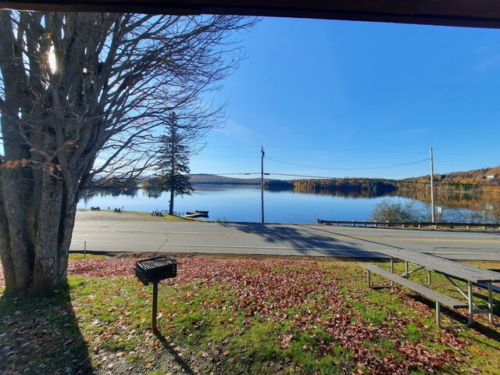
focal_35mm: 13
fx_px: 188
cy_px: 188
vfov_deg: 89.9
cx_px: 250
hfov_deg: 106.2
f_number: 2.2
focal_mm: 1.74
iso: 40
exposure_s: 1/1176
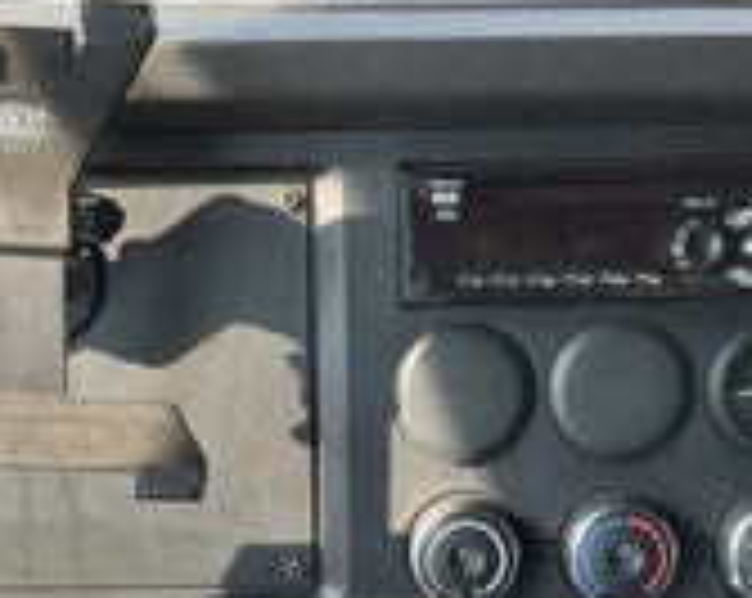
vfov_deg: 21.9
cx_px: 378
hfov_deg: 28.0
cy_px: 540
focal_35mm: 68
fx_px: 1511
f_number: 1.8
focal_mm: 3
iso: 40
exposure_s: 1/122
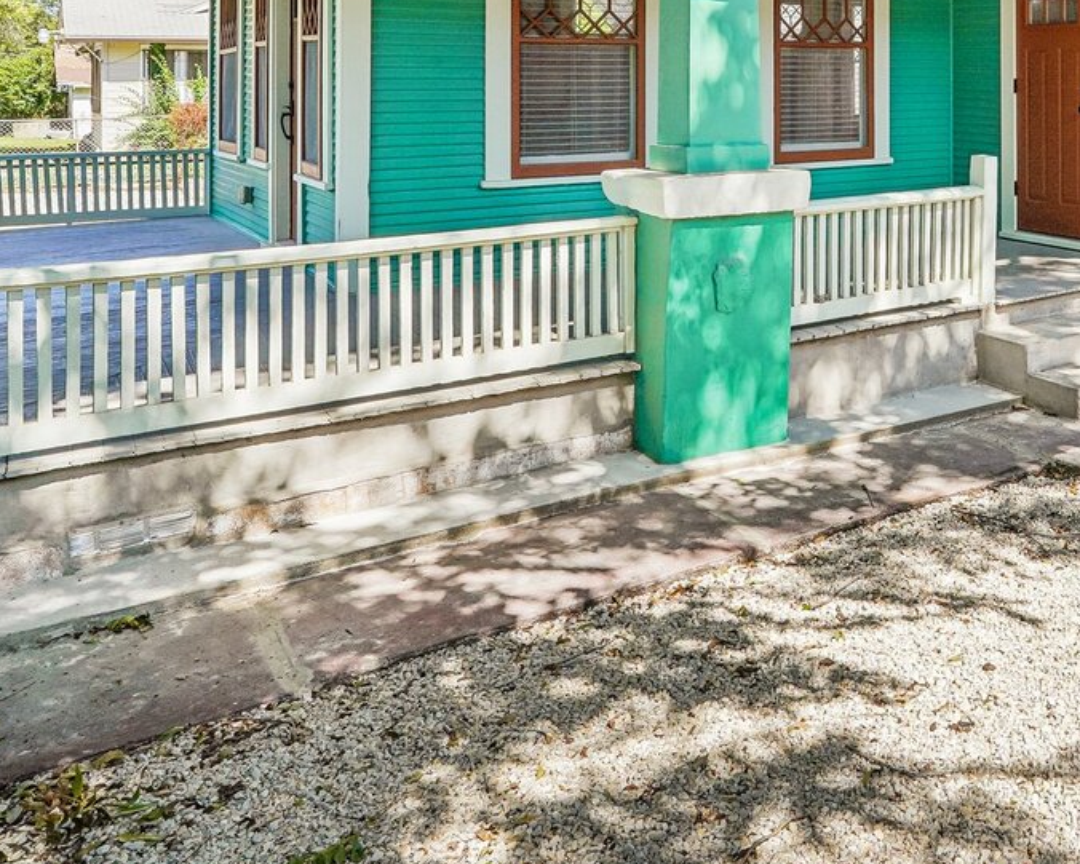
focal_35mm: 37
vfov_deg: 37.1
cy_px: 62
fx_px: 1187
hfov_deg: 42.4
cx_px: 1077
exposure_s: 1/125
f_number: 8
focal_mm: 16.5
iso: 100
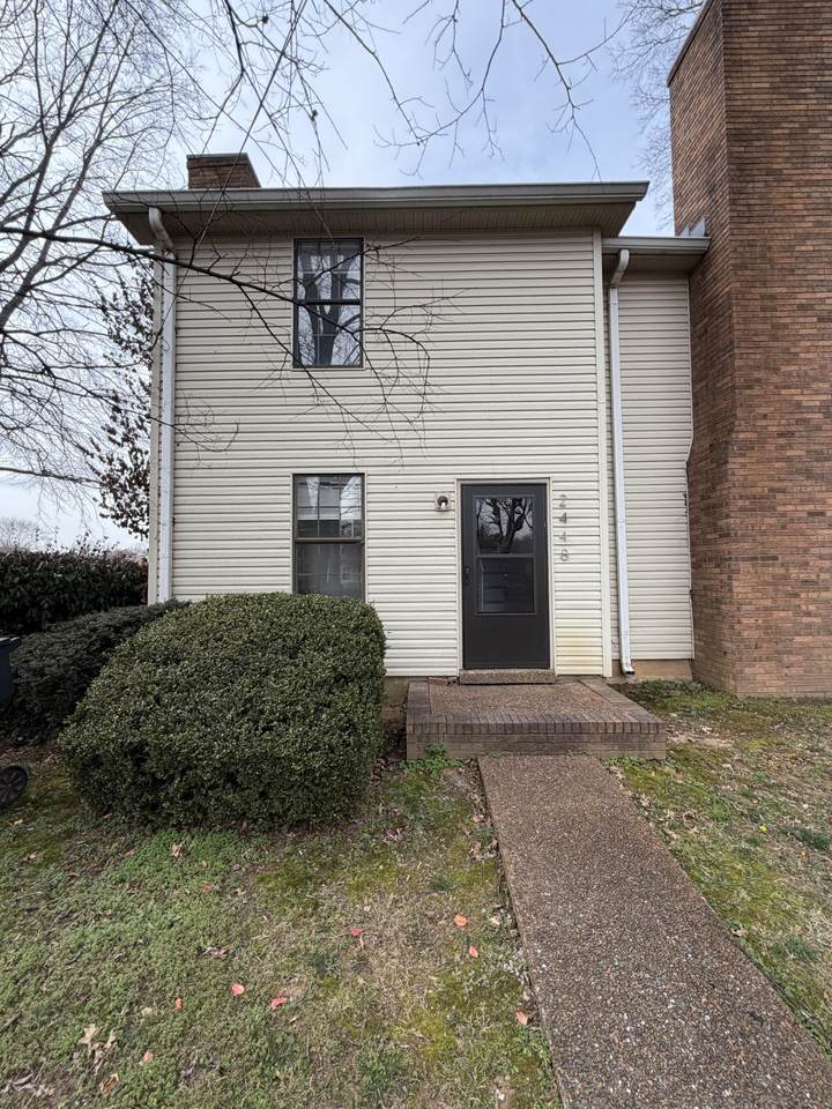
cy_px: 554
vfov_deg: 102.1
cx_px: 416
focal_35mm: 14
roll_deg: +1.8
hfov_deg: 85.7
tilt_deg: +1.9
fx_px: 449
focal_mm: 2.22
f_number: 2.2
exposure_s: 1/502
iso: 50
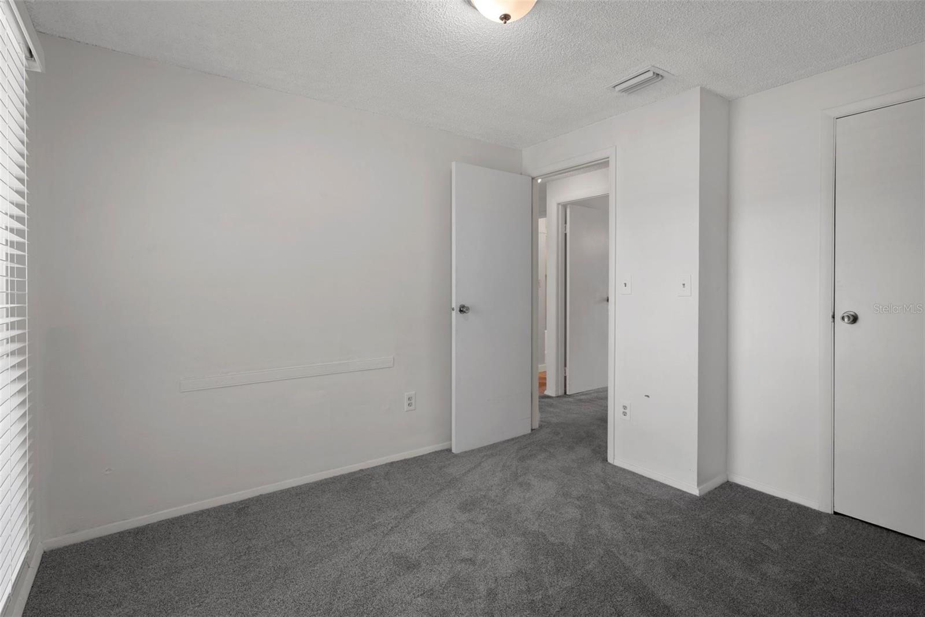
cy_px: 308
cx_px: 462
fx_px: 437
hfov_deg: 93.3
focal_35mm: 17
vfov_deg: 70.4
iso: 320
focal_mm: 17
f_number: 9
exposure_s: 1
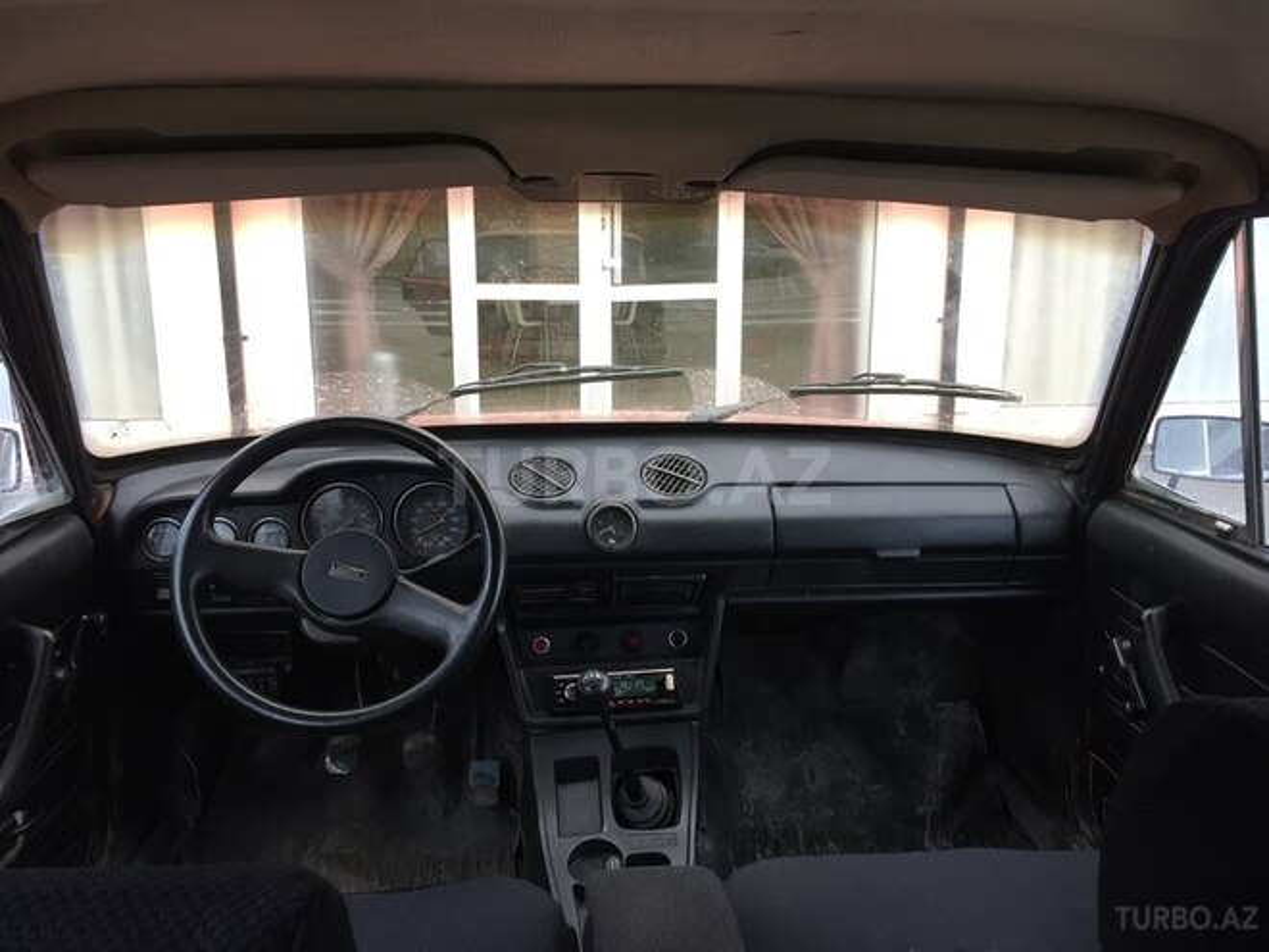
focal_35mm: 29
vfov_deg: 48.2
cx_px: 634
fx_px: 1063
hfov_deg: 61.7
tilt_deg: -12.5
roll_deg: +0.0
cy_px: 476
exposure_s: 1/33
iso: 50
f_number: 2.2
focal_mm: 4.15
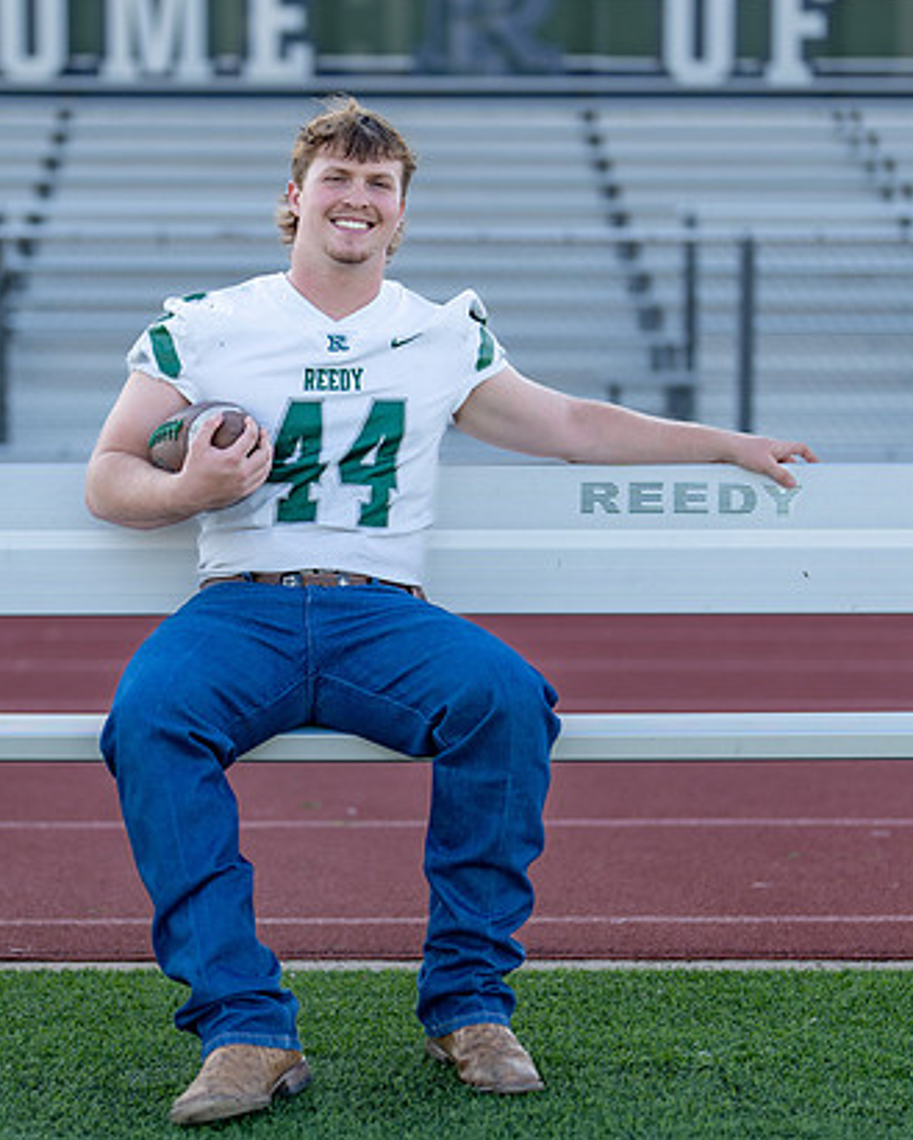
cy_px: 581
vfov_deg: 21.5
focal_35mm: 89
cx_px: 340
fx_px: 3005
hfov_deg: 17.3
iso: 100
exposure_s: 1/2000
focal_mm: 50
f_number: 1.2
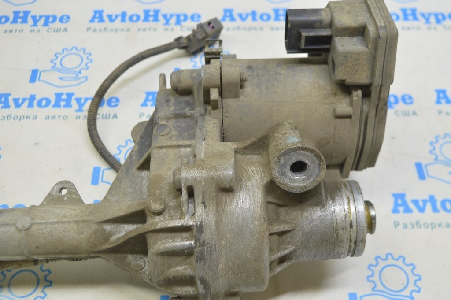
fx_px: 545
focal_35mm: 44
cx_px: 226
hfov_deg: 45.0
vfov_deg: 30.8
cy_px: 150
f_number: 5.6
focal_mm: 29
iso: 400
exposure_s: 1/20
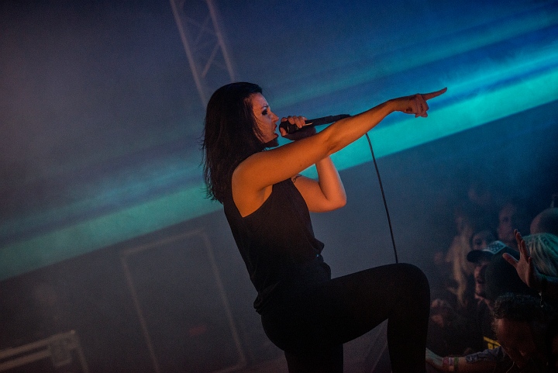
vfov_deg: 16.7
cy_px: 186
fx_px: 1272
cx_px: 279
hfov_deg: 24.7
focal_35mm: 82
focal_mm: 82
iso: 4000
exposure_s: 1/25
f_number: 2.8
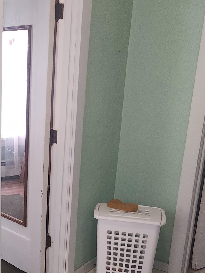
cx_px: 1
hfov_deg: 24.9
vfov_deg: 33.5
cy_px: 212
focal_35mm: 56
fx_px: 442
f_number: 1.8
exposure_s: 1/40
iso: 100
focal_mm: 5.4
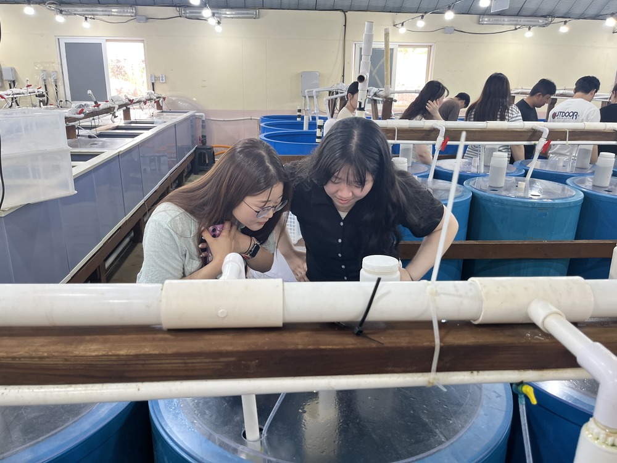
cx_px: 308
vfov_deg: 53.1
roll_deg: -0.8
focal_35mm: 26
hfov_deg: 67.3
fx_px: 463
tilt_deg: -17.2
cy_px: 232
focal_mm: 5.1
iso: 125
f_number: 1.6
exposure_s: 1/120
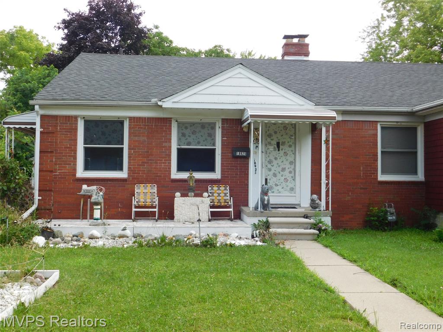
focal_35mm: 36
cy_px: 166
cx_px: 222
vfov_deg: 39.7
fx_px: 461
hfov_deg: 51.4
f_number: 3.5
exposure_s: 1/400
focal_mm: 6.3
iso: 125
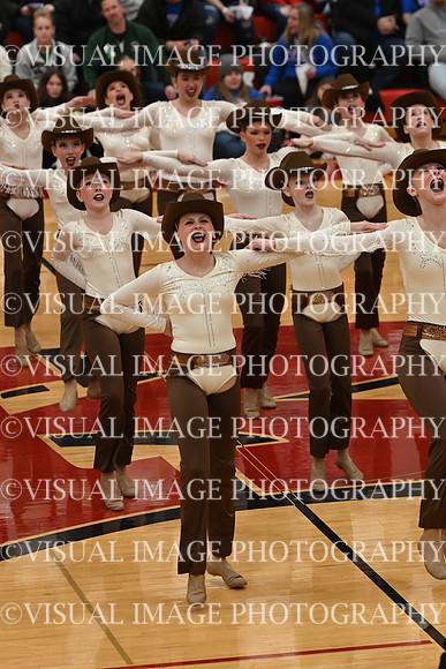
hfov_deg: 7.5
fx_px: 3398
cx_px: 223
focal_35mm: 183
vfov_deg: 11.2
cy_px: 334
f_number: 4
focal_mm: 122
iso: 3200
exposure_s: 1/400
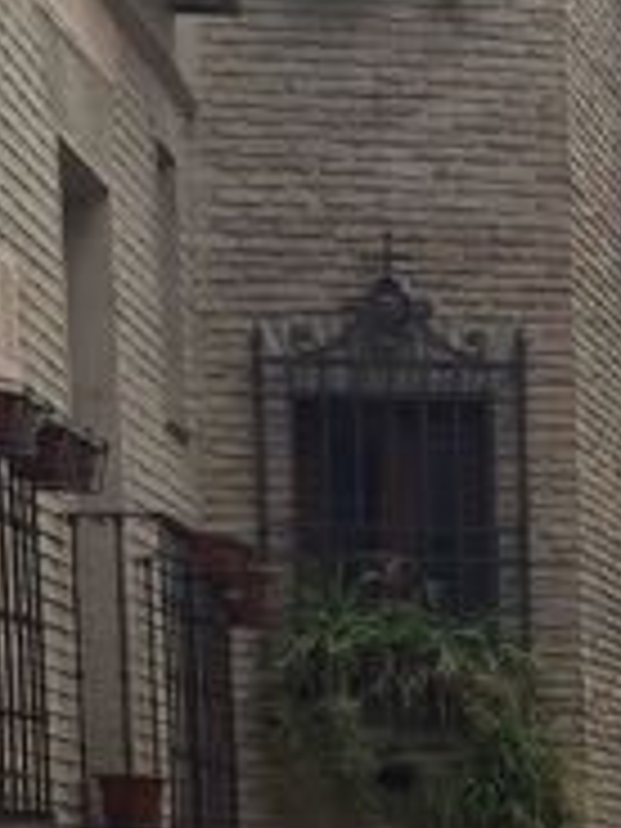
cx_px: 1066
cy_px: 1258
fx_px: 3516
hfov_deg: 9.7
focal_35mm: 147
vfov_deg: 12.7
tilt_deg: -4.3
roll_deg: +1.7
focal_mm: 4.15
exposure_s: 1/120
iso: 40
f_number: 2.2
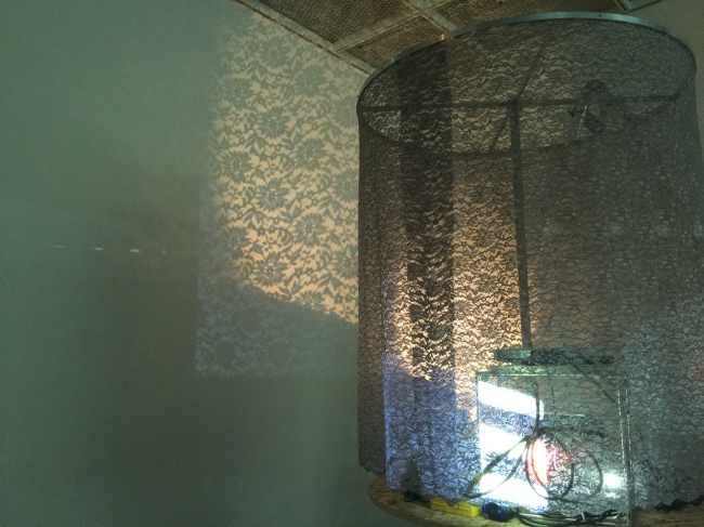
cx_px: 352
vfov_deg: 48.2
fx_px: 590
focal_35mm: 29
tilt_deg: +8.9
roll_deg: +1.2
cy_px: 264
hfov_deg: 61.7
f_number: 2.2
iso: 80
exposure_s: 1/4
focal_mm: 4.15
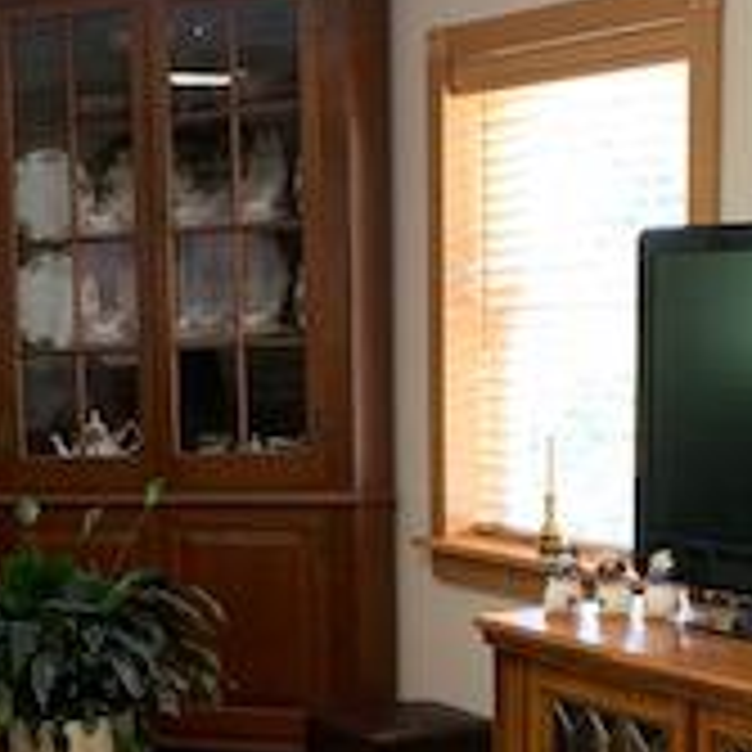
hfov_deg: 18.1
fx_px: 2163
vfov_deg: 19.4
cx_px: -288
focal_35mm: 88
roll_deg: +3.8
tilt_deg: -8.0
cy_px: 657
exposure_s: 1/60
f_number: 1.8
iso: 125
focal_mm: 4.25
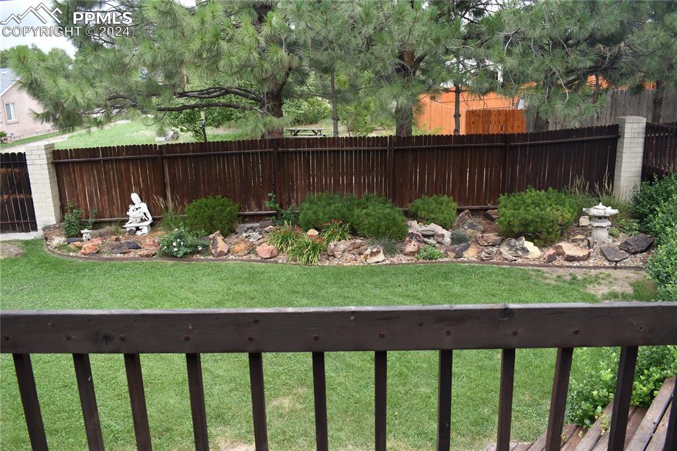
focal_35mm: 30
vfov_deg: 43.6
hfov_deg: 61.9
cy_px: 226
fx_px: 564
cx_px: 338
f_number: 6.3
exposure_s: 1/160
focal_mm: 20
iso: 100
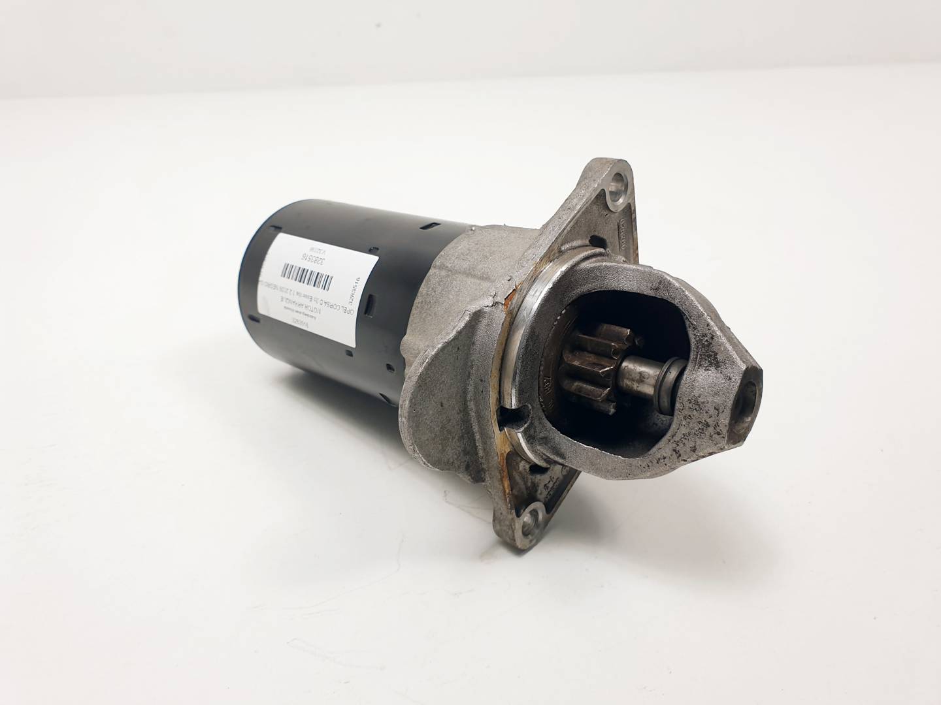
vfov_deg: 53.1
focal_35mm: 26
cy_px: 352
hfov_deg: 67.3
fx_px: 707
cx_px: 470
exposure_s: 1/290
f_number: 2.4
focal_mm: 4.3
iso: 50
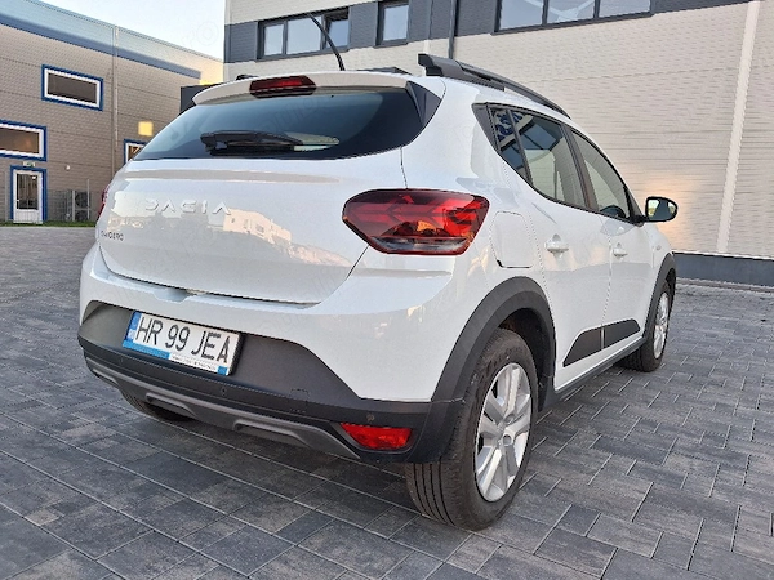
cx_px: 387
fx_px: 604
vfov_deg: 51.4
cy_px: 290
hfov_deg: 65.3
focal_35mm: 27
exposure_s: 1/100
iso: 32
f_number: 1.8
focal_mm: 4
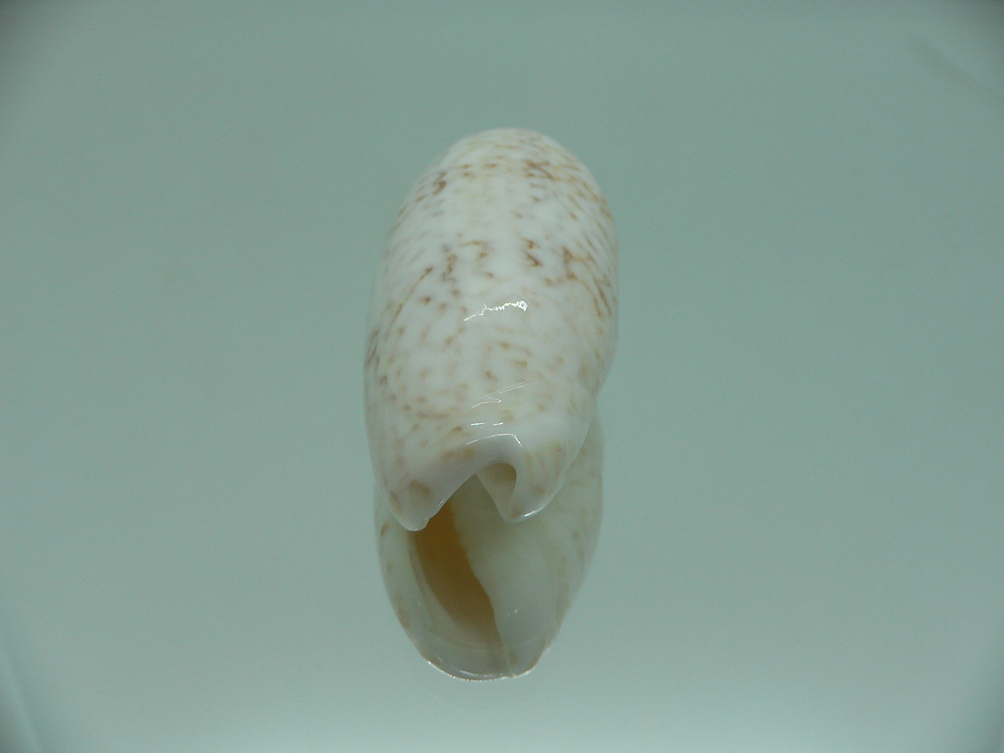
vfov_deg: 40.7
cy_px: 376
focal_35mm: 35
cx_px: 502
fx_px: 1015
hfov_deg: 52.6
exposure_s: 1/60
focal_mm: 4.6
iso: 80
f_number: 2.8
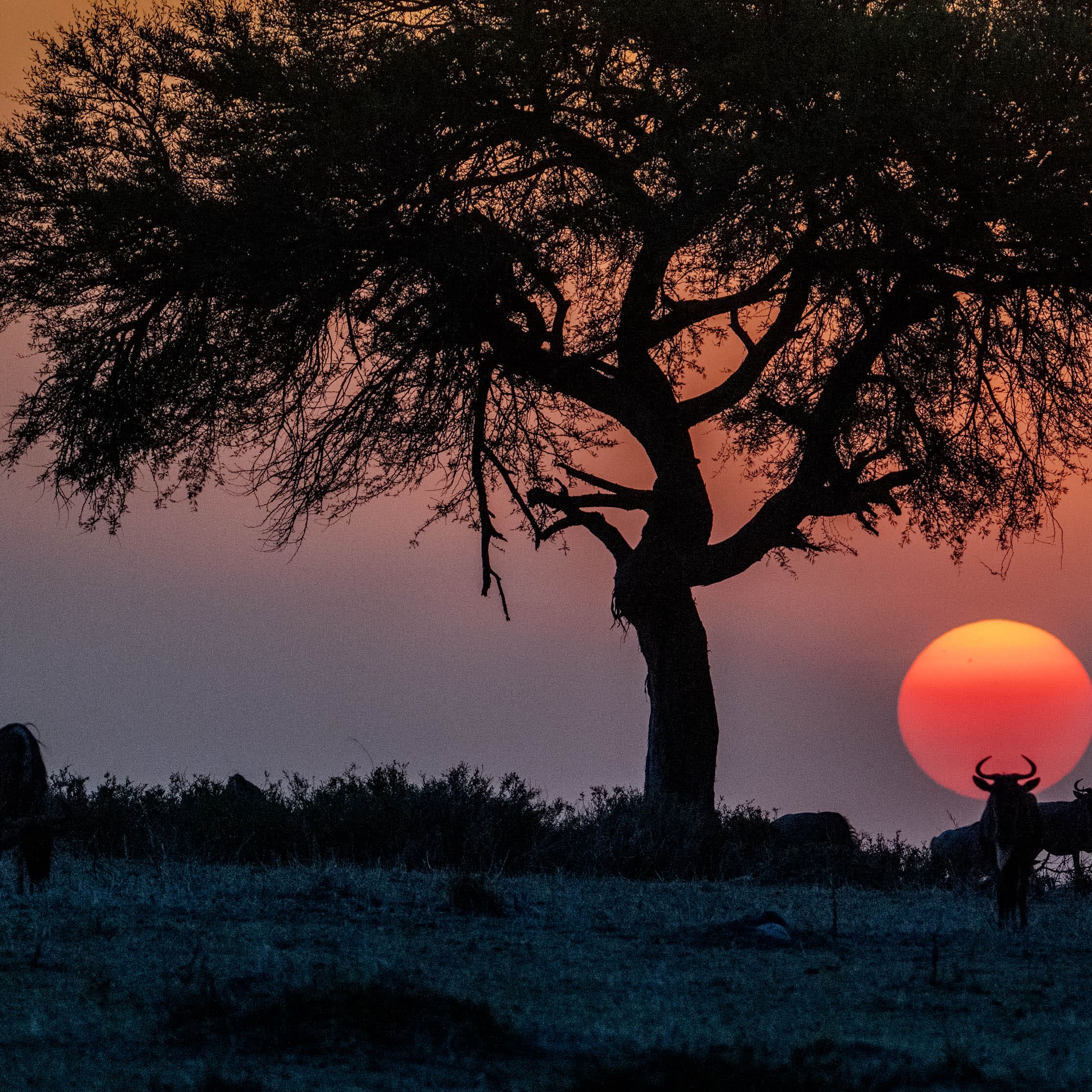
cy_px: 328
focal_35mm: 583
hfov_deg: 3.0
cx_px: 906
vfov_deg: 3.0
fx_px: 20807
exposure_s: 1/1250
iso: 5000
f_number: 6.3
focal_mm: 312
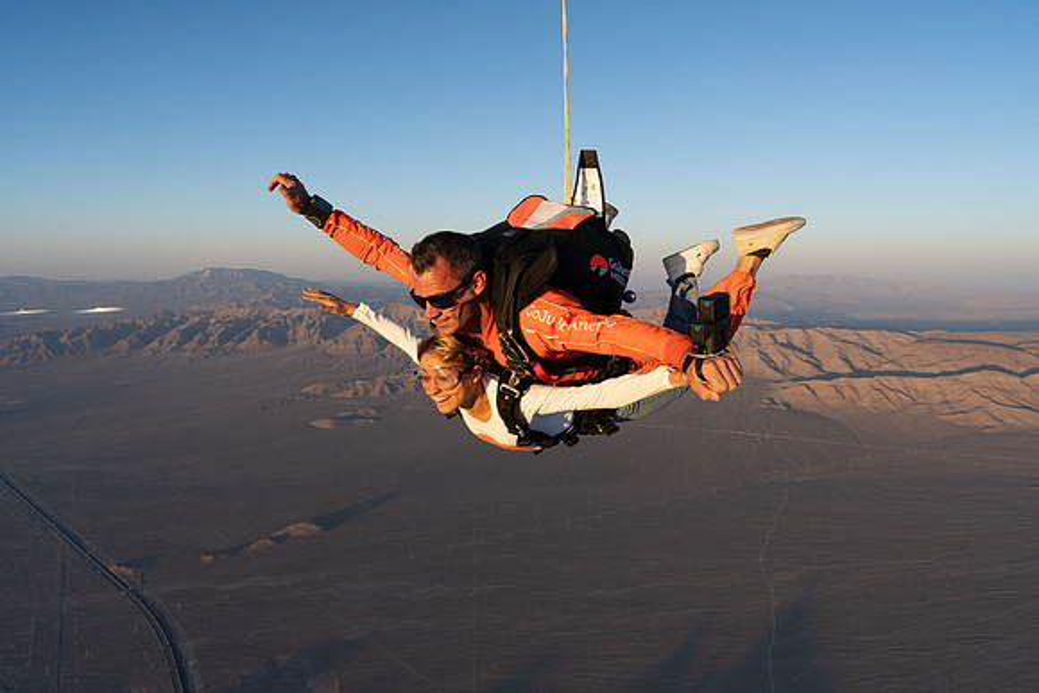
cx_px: 520
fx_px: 693
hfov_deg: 73.7
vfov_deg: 53.2
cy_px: 346
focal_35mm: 24
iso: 1250
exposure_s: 1/2000
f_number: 6.3
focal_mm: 24
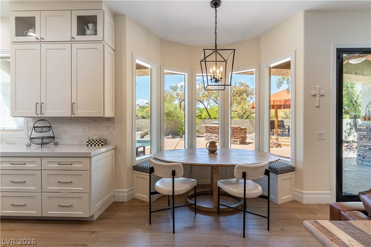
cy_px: 124
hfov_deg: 100.4
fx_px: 155
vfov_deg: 77.3
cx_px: 186
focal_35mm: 15
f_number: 8
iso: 400
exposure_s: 1/2000
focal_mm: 15
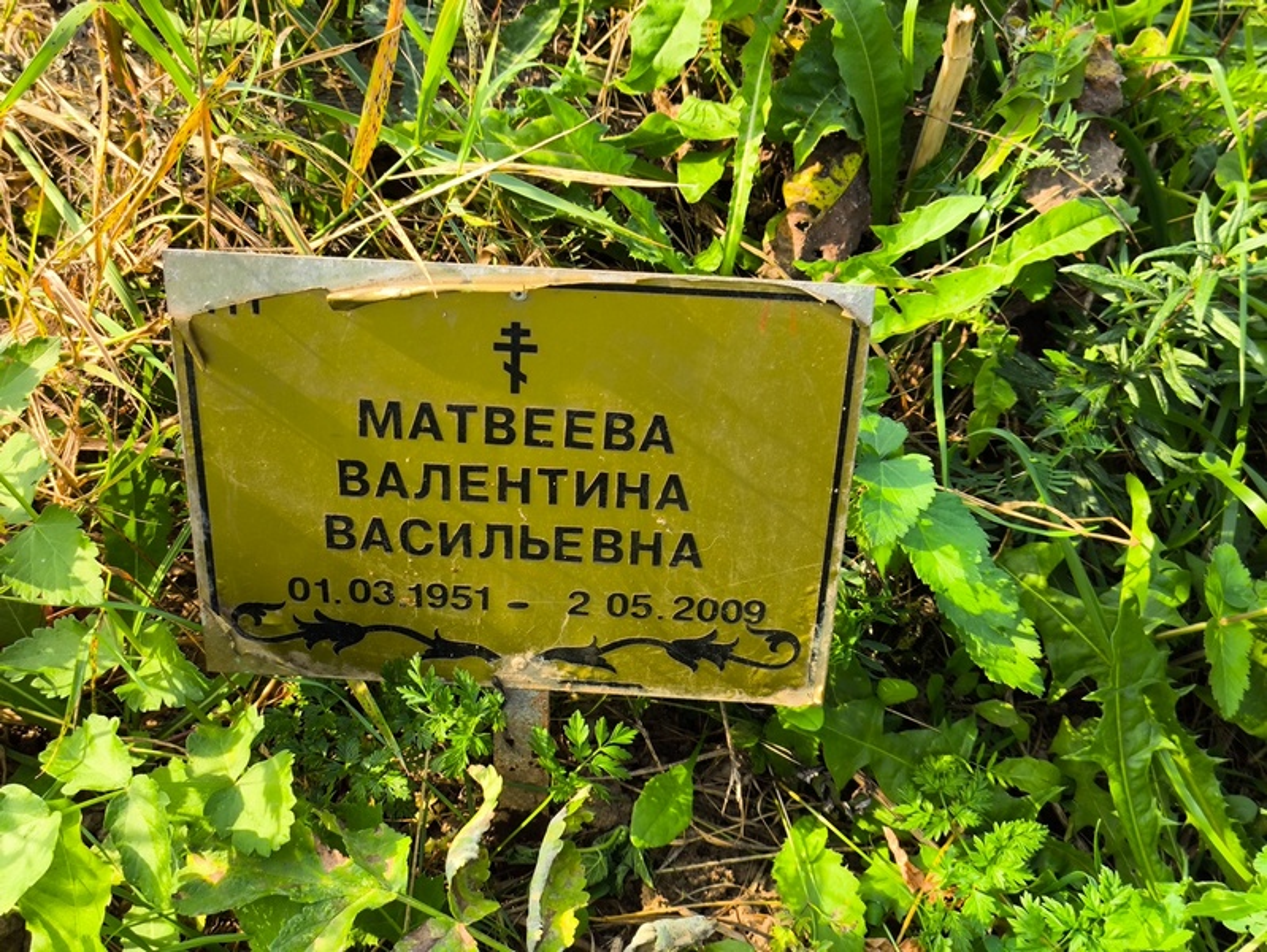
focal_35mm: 50
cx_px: 634
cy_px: 476
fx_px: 1831
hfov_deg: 38.2
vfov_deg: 29.1
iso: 50
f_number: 1.7
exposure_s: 1/386
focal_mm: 4.71
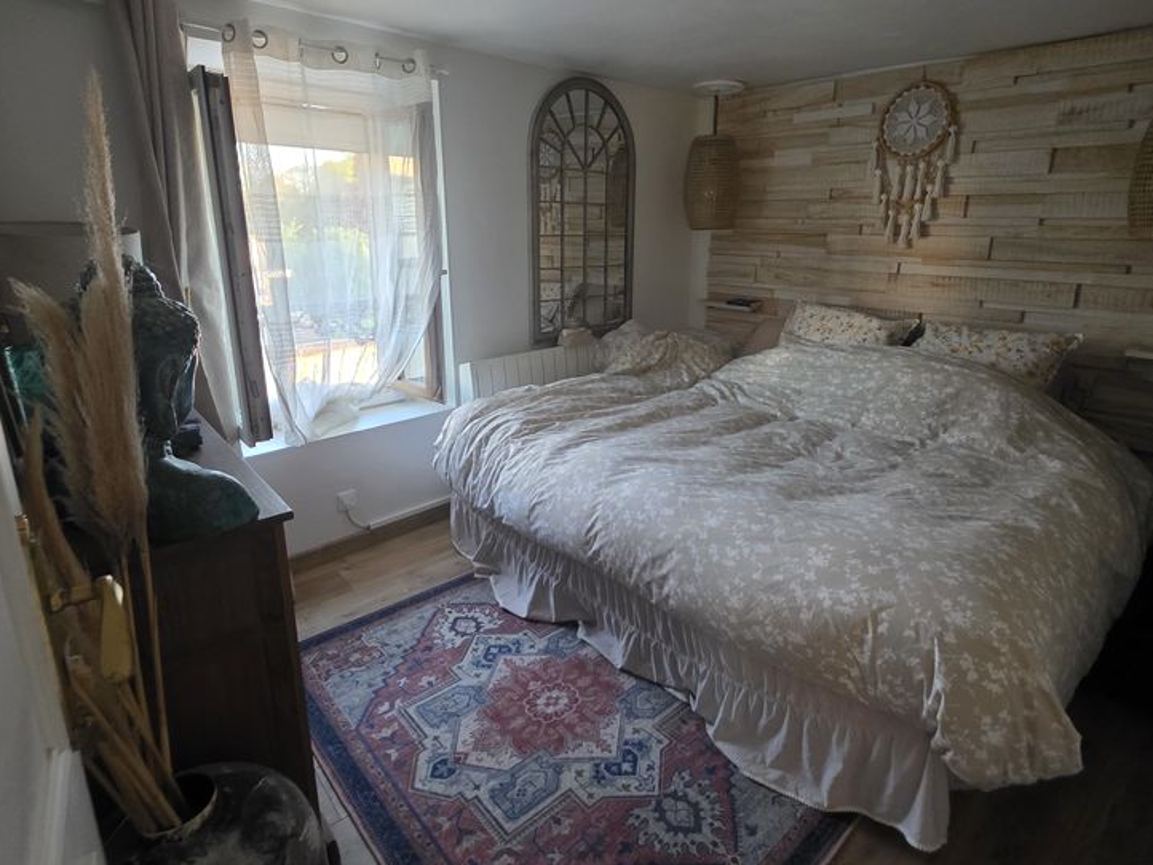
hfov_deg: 87.7
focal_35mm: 18
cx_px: 596
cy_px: 394
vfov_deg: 71.5
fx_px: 600
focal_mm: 2.2
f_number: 1.9
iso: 640
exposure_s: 1/50
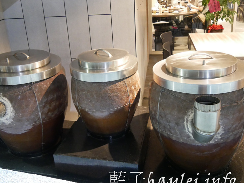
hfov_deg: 50.1
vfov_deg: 38.6
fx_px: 261
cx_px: 114
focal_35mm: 37
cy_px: 86
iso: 3200
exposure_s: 1/20
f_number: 3.6
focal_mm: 15
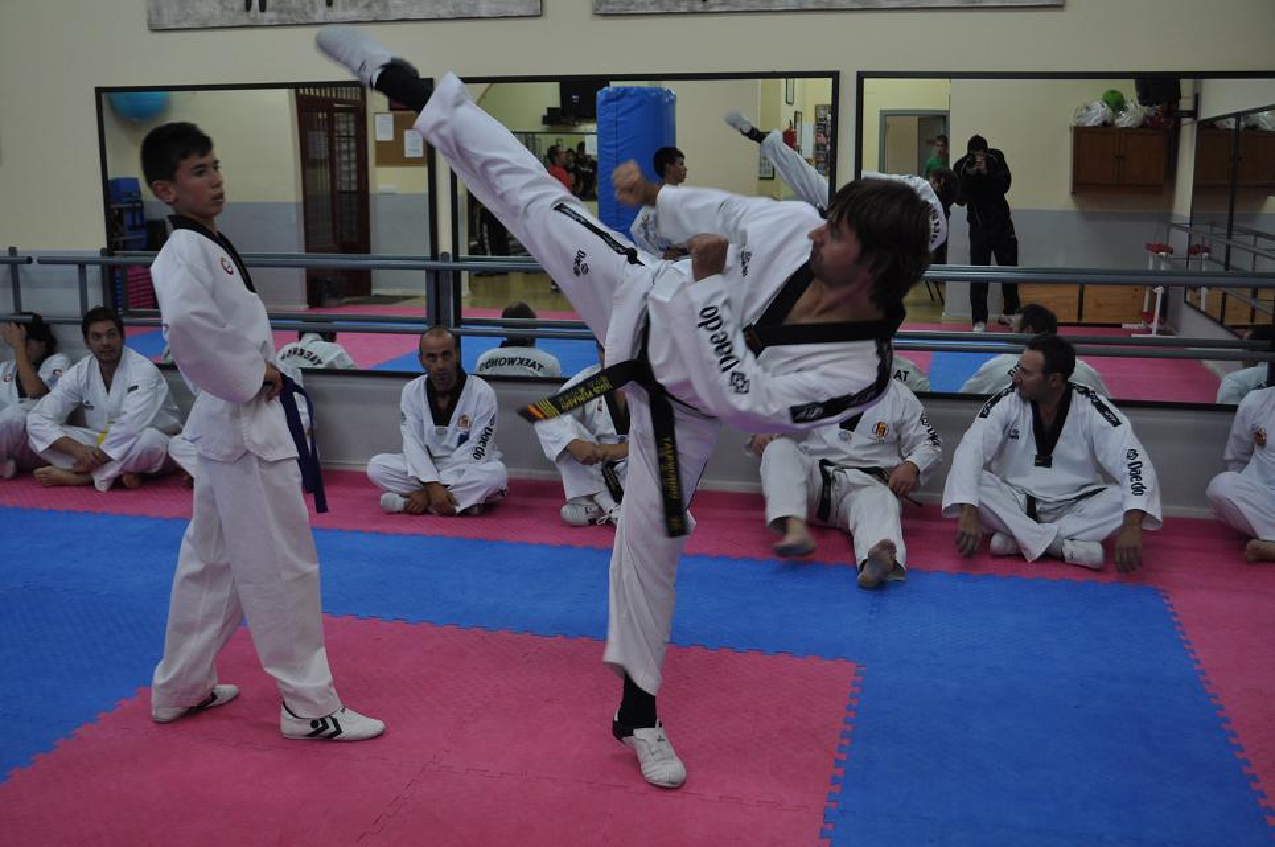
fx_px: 1273
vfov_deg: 36.8
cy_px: 424
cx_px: 638
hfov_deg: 53.2
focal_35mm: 36
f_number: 4
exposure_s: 1/60
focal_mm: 24
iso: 450
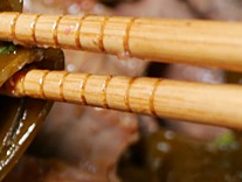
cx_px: -124
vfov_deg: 11.0
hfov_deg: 13.7
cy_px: 144
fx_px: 945
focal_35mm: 135
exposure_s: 1/60
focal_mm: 14
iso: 250
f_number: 2.5
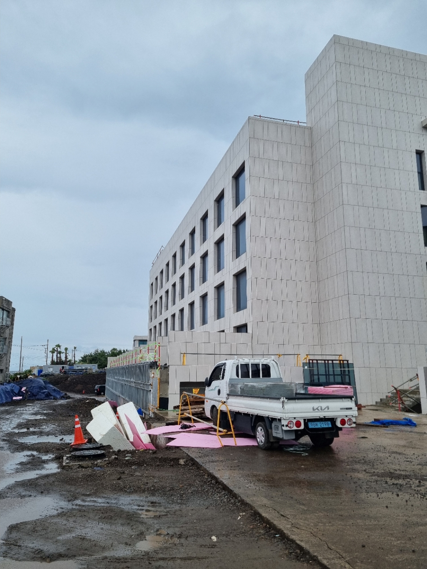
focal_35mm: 26
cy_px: 284
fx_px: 428
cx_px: 214
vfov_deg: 67.3
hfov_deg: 53.1
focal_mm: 5.4
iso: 50
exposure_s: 1/3544
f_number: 1.8
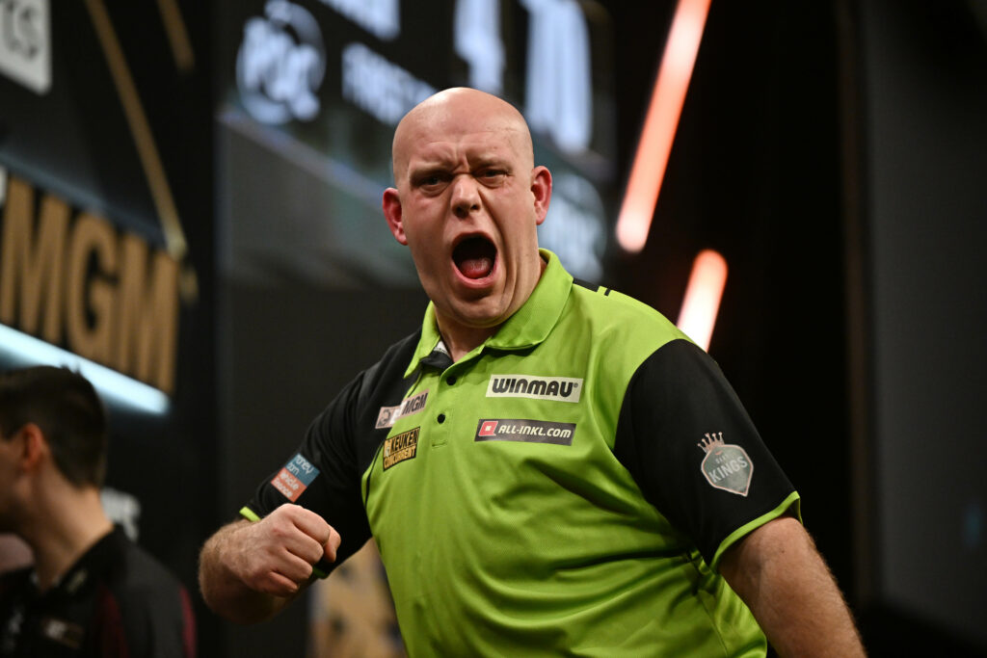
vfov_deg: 6.9
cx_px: 494
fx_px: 5484
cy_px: 329
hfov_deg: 10.3
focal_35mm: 200
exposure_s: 1/1000
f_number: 2.8
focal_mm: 200
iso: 2000
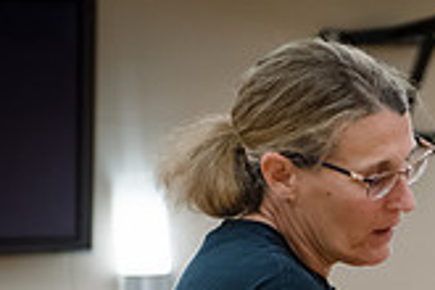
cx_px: 606
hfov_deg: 8.2
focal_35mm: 246
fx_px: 2972
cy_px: 428
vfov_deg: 5.5
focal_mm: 70
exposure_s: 1/160
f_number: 3.2
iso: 1250
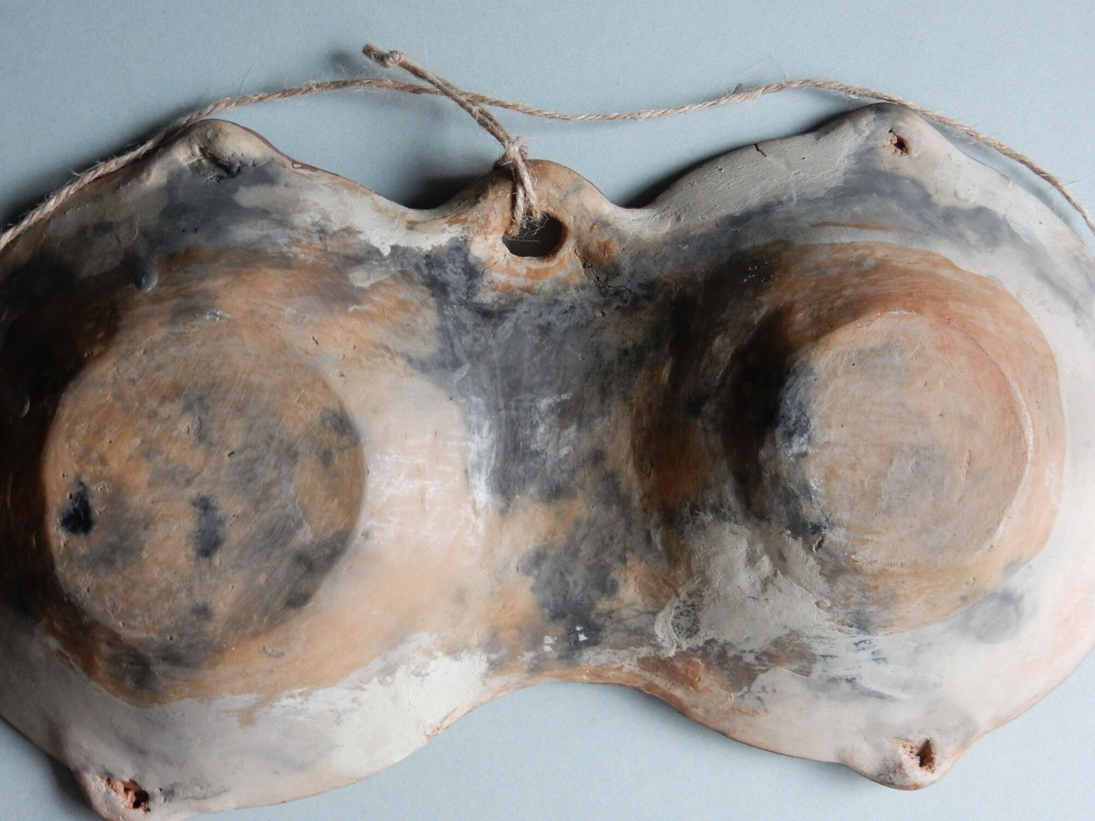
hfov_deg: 37.5
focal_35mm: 51
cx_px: 548
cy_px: 410
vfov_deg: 28.6
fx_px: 1613
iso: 450
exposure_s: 1/8
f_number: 4.5
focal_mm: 9
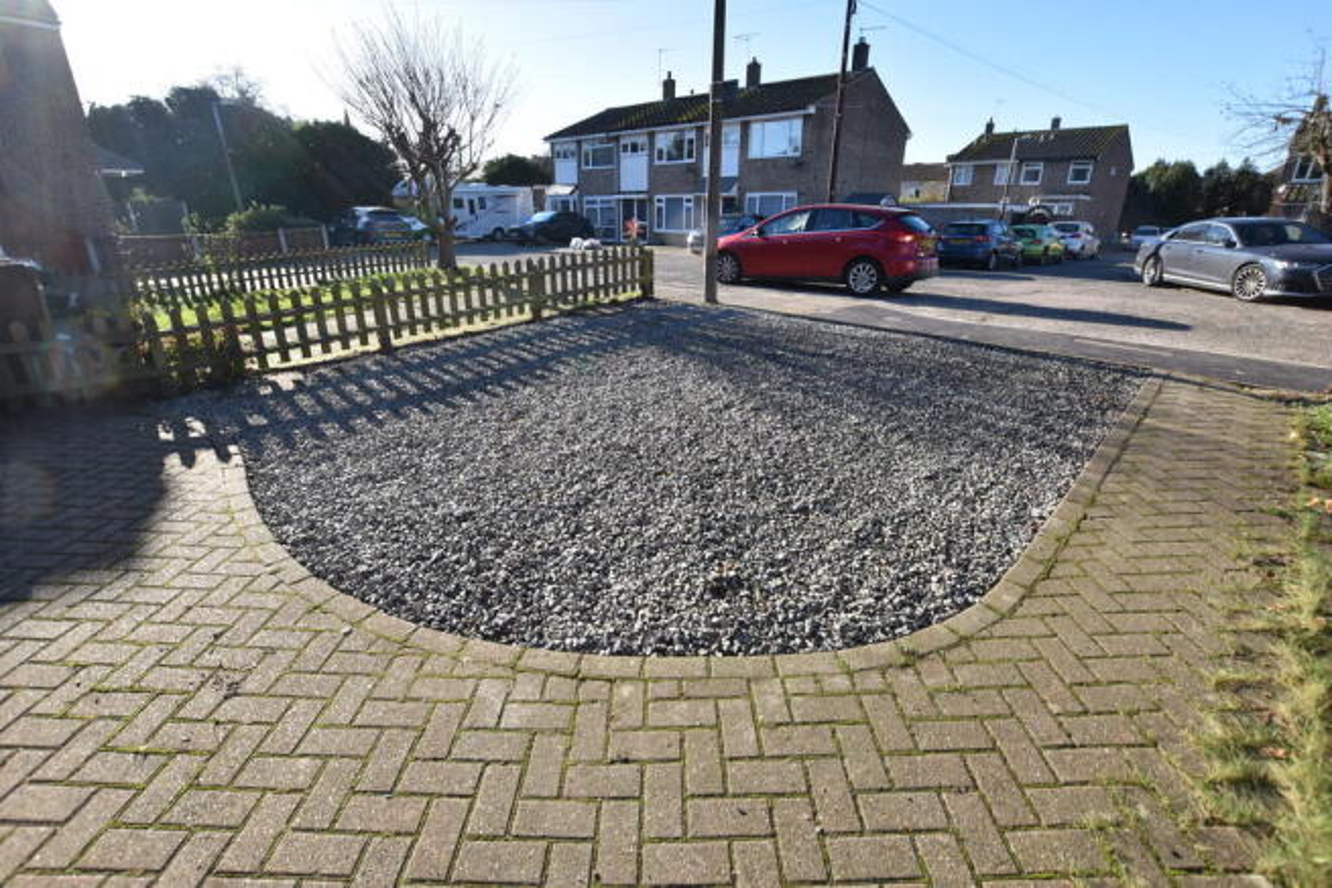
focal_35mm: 15
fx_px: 555
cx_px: 666
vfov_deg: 77.4
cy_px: 444
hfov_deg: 100.4
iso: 100
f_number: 6.3
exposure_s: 1/160
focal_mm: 10
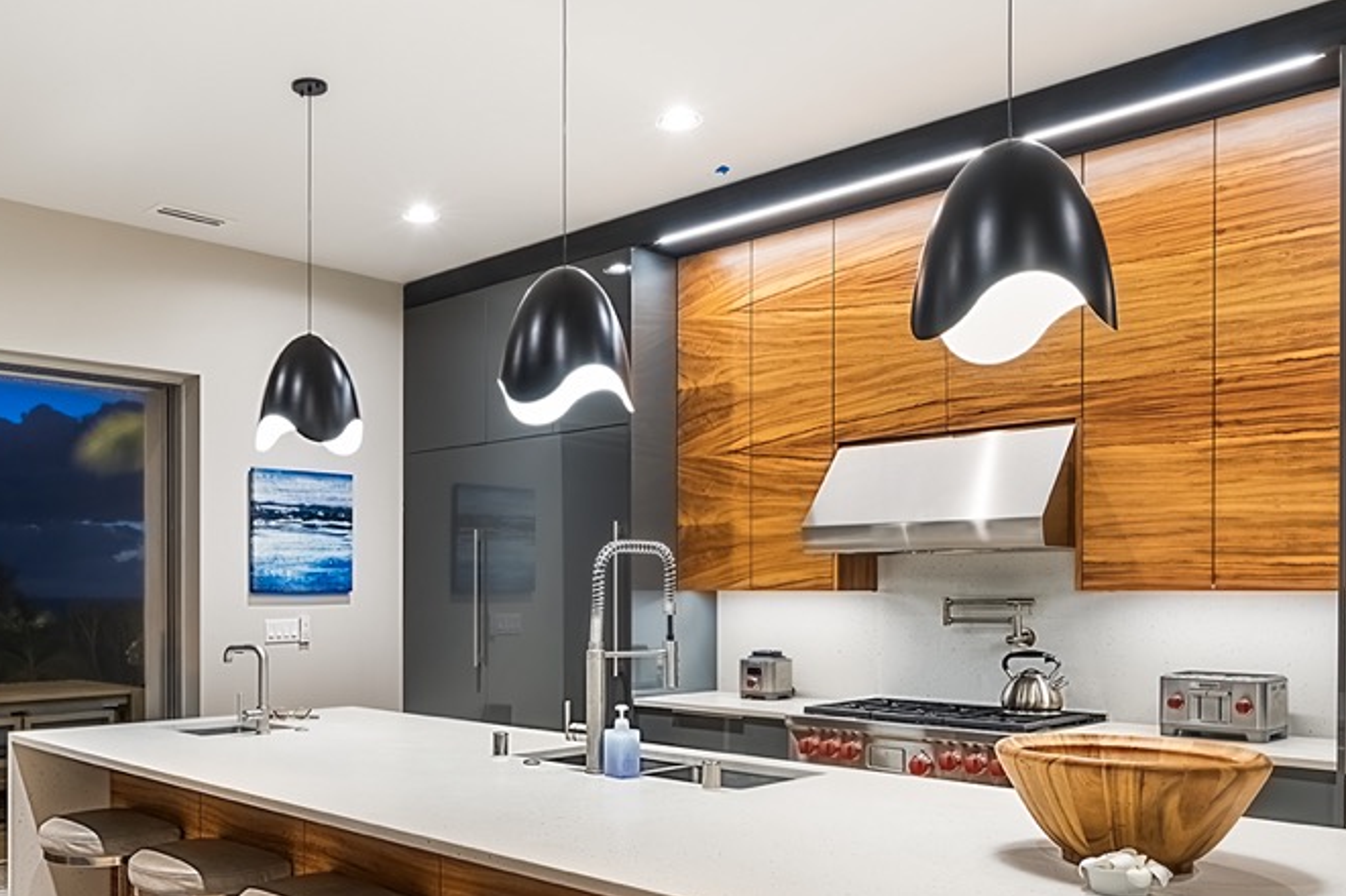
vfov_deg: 41.7
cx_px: 428
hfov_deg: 58.7
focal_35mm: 31
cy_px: 600
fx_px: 1158
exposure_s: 1/2
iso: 100
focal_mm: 16
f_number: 8
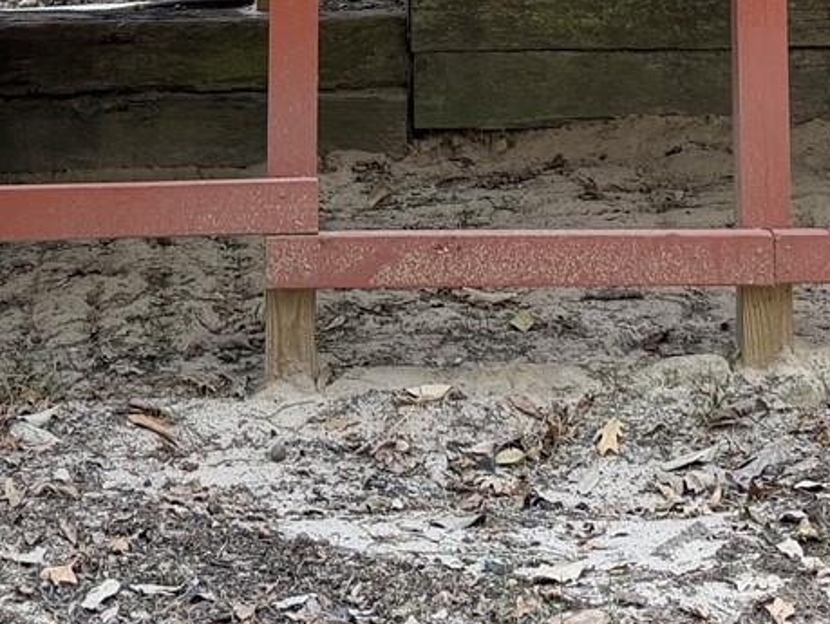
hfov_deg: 18.4
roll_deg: -0.3
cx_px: 376
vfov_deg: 12.3
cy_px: -624
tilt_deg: +6.4
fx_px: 2568
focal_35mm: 107
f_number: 1.78
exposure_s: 1/215
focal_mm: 6.76
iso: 160
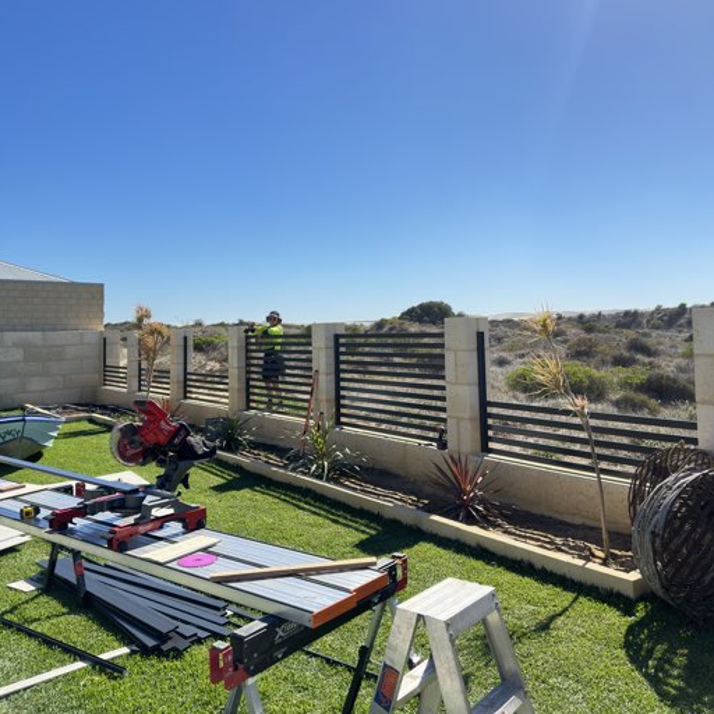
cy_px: 293
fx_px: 677
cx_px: 362
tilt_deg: +3.4
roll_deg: +1.1
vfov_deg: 55.3
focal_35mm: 29
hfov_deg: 55.6
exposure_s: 1/4049
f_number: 1.78
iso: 100
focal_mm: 6.86
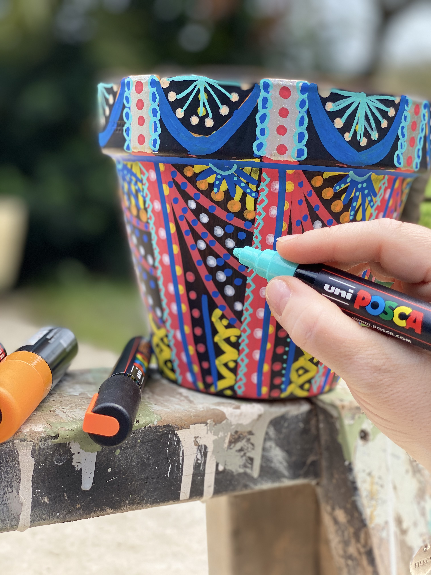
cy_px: 288
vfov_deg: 36.8
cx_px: 216
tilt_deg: -8.3
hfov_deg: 28.0
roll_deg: -6.1
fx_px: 863
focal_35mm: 52
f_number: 2
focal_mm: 6
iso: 20
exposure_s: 1/227
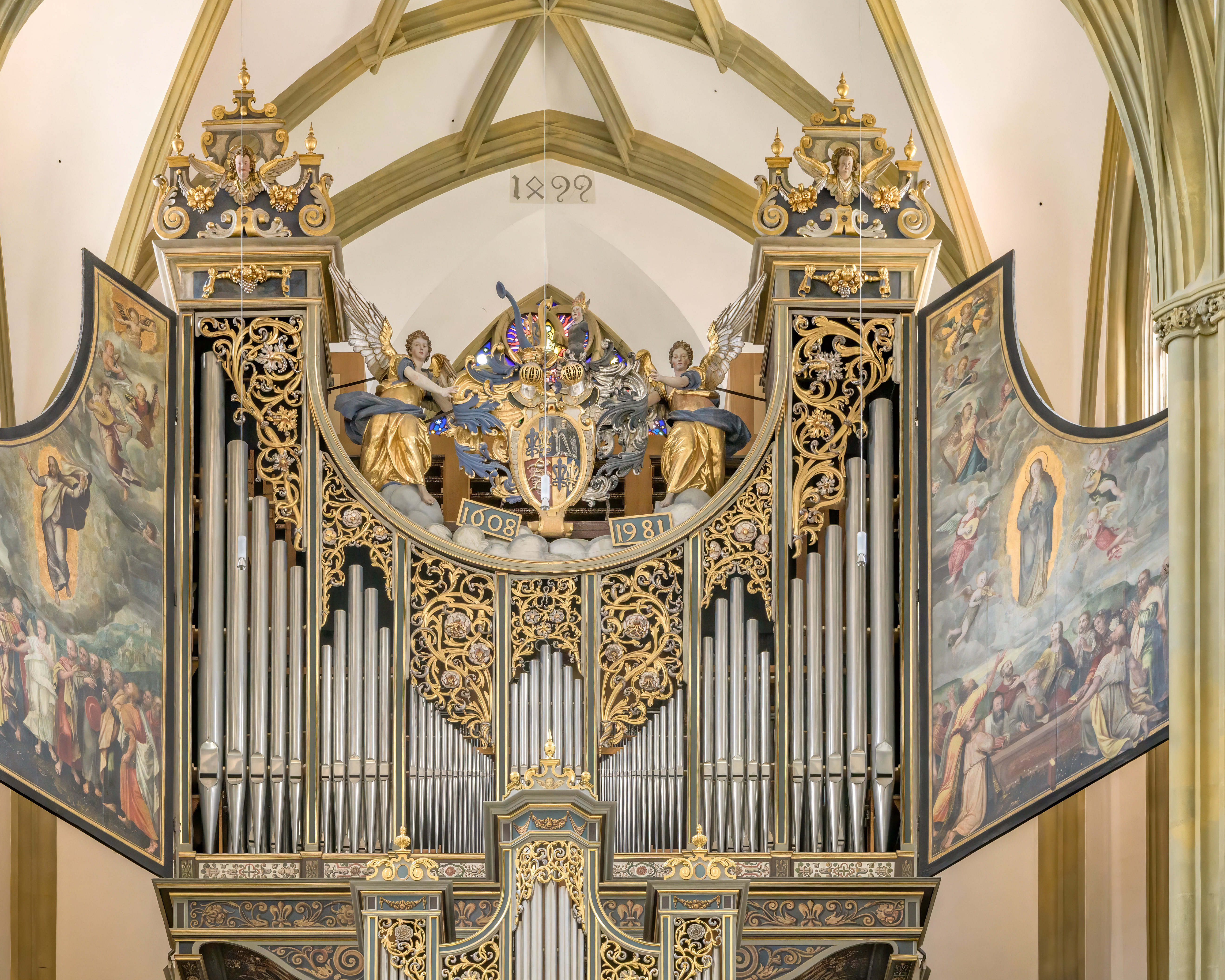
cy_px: 615
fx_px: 3481
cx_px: 556
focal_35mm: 96
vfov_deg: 16.0
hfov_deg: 20.0
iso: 900
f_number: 13
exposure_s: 1/30
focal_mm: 65
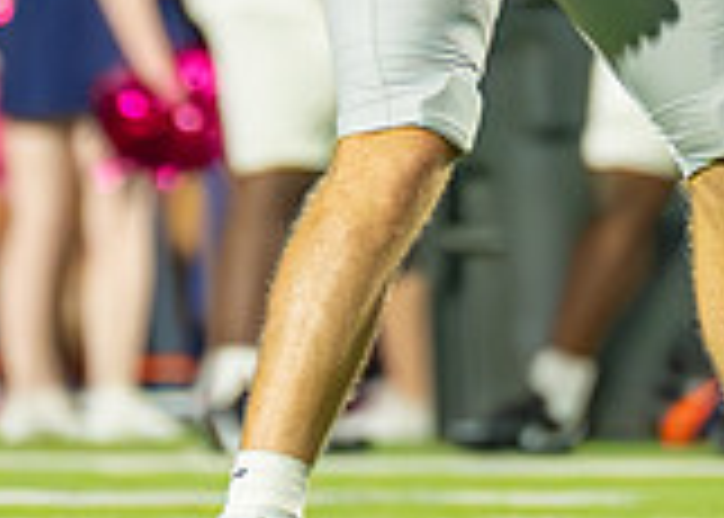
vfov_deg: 0.7
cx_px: 471
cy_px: -240
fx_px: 41166
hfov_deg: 1.0
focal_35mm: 2002
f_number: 2.8
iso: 3200
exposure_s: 1/1600
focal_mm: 200
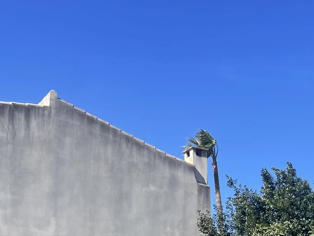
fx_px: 562
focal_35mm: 62
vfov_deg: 22.2
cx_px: 202
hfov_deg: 31.0
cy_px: 268
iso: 32
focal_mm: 4.2
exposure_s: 1/2564
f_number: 1.6
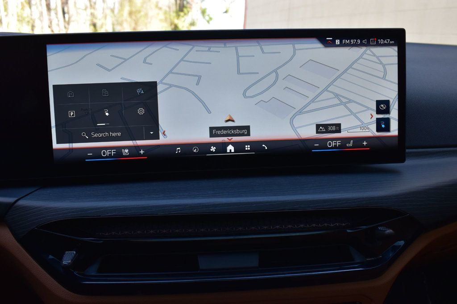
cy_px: 152
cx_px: 228
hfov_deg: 59.5
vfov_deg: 41.7
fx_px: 400
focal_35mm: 32
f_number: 8
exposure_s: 1/80
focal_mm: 21
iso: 400
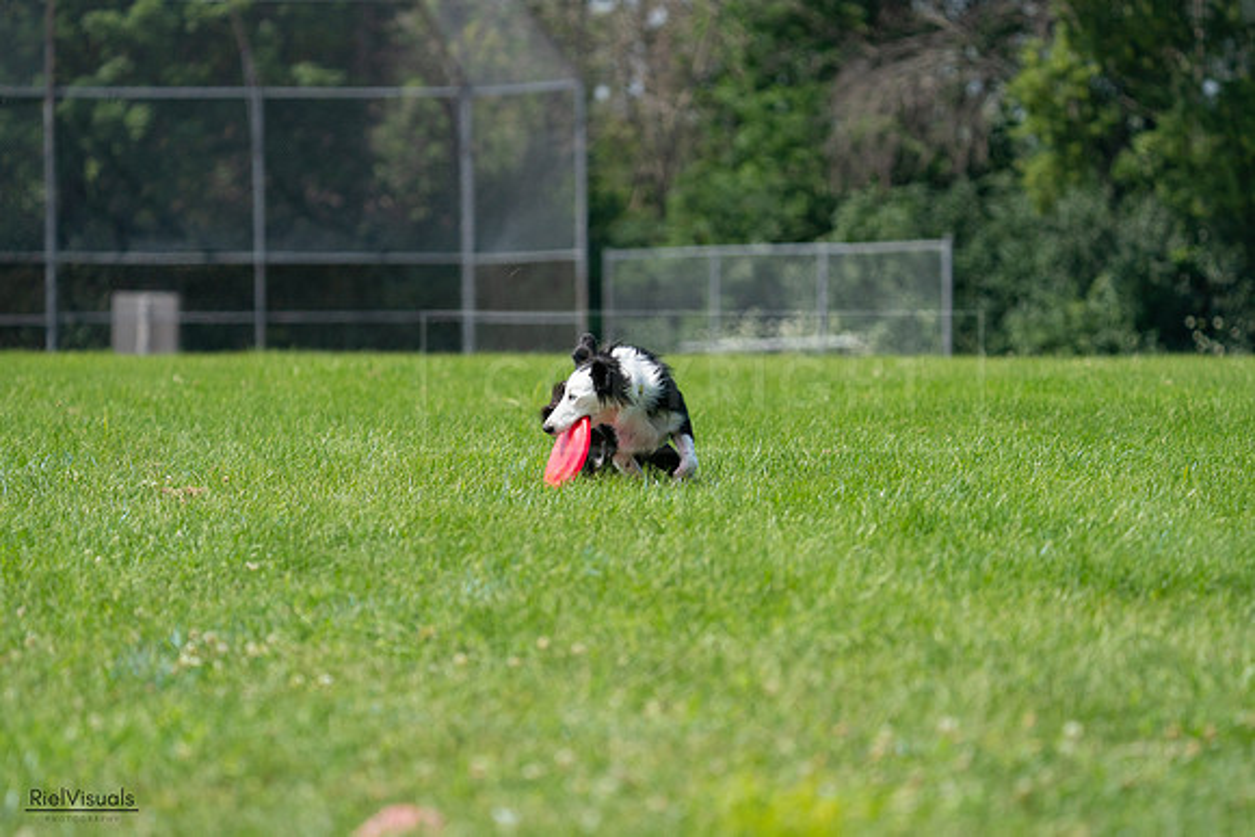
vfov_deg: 5.0
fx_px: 9519
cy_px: 418
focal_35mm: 273
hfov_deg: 7.5
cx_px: 628
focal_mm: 273
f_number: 5.6
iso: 1250
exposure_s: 1/4000
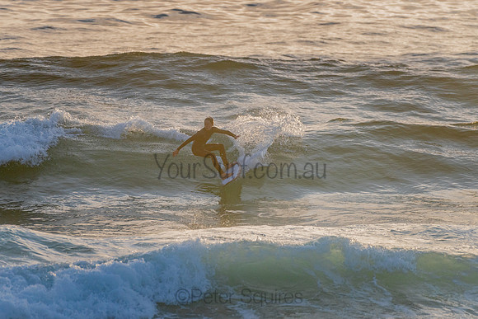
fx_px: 8139
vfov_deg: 2.2
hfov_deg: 3.4
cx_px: 233
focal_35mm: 613
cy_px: 155
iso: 360
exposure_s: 1/2000
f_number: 5.6
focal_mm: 500
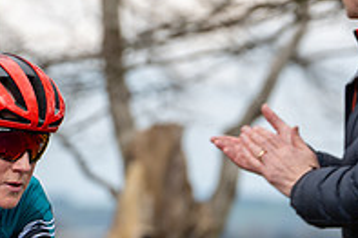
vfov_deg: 3.3
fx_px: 4163
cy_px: 183
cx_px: 53
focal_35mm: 419
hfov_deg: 4.9
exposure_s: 1/640
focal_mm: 142
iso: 200
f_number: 4
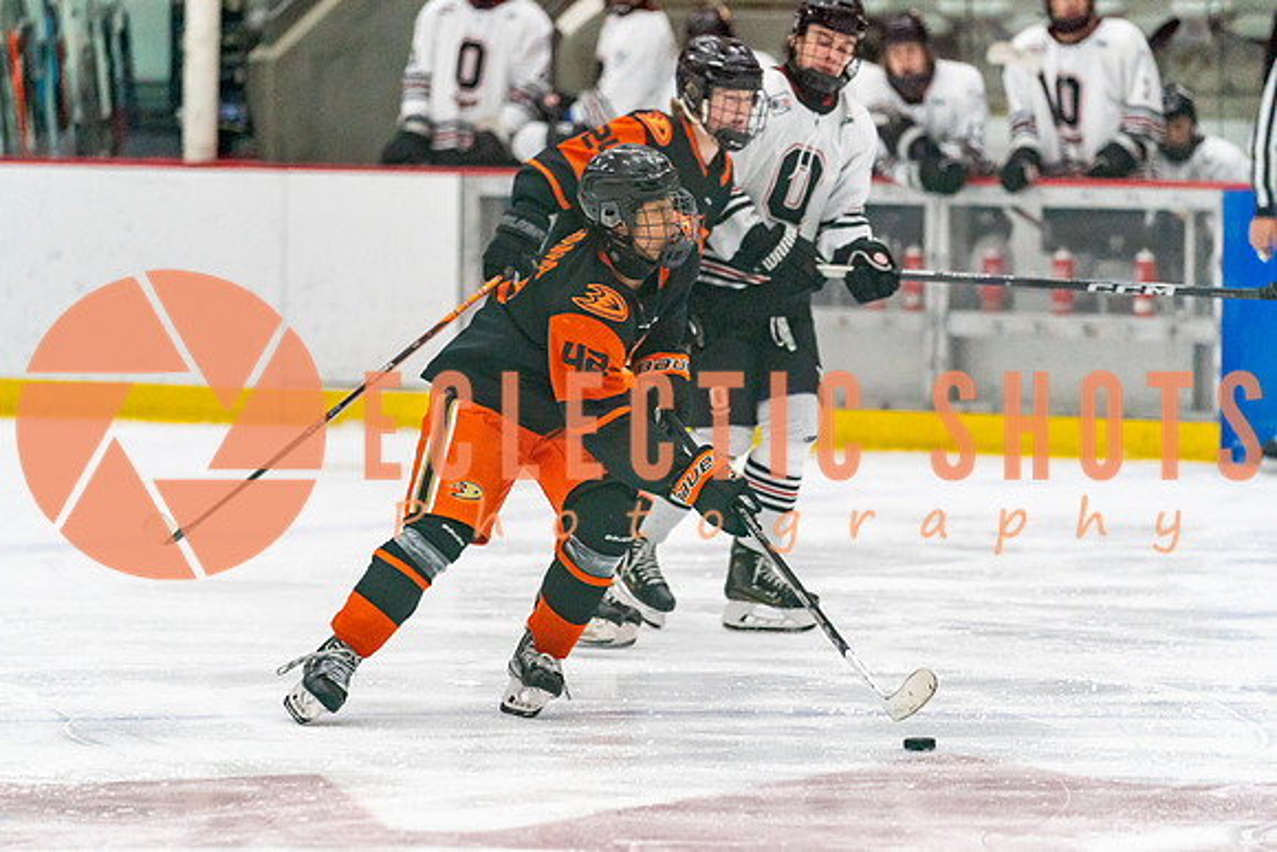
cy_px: 502
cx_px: 597
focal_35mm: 267
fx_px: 9479
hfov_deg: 7.7
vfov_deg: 5.1
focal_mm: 197
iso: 3200
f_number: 2.8
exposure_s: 1/1250
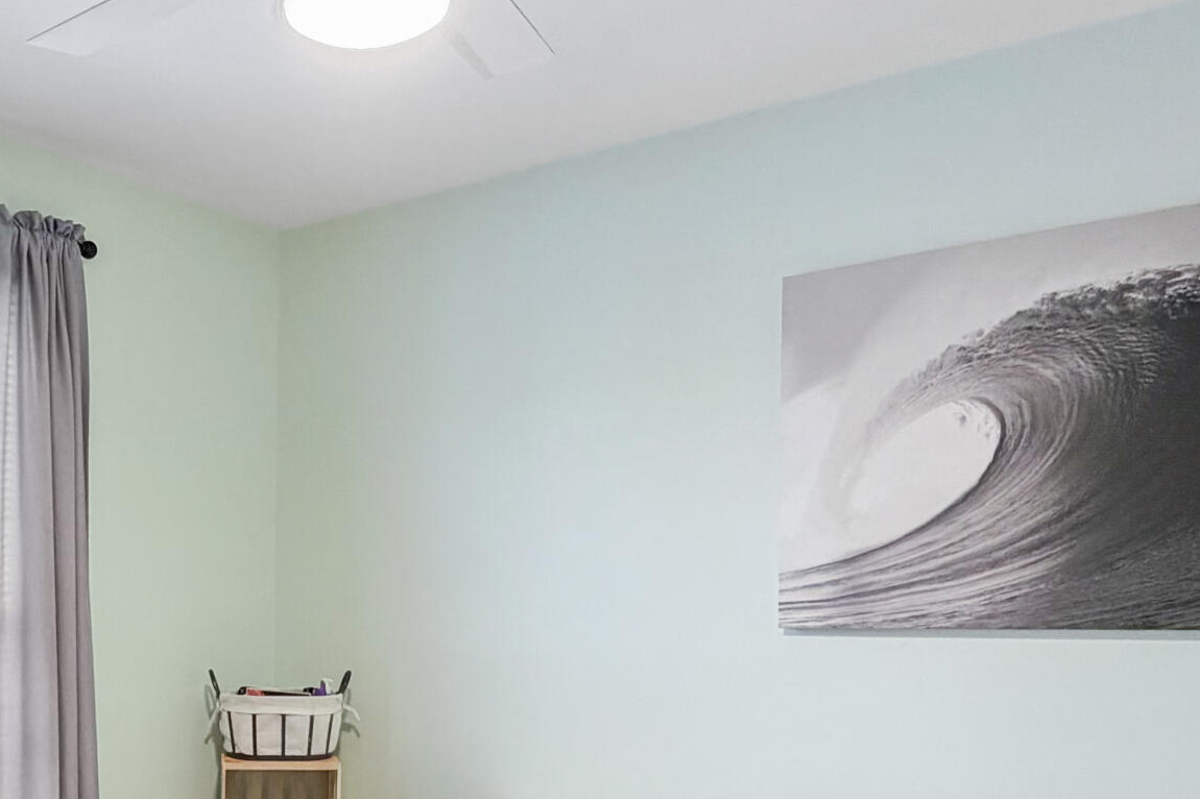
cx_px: 231
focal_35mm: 38
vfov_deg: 33.9
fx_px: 1266
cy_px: 646
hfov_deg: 47.8
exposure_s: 1/60
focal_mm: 2.22
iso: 200
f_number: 2.2
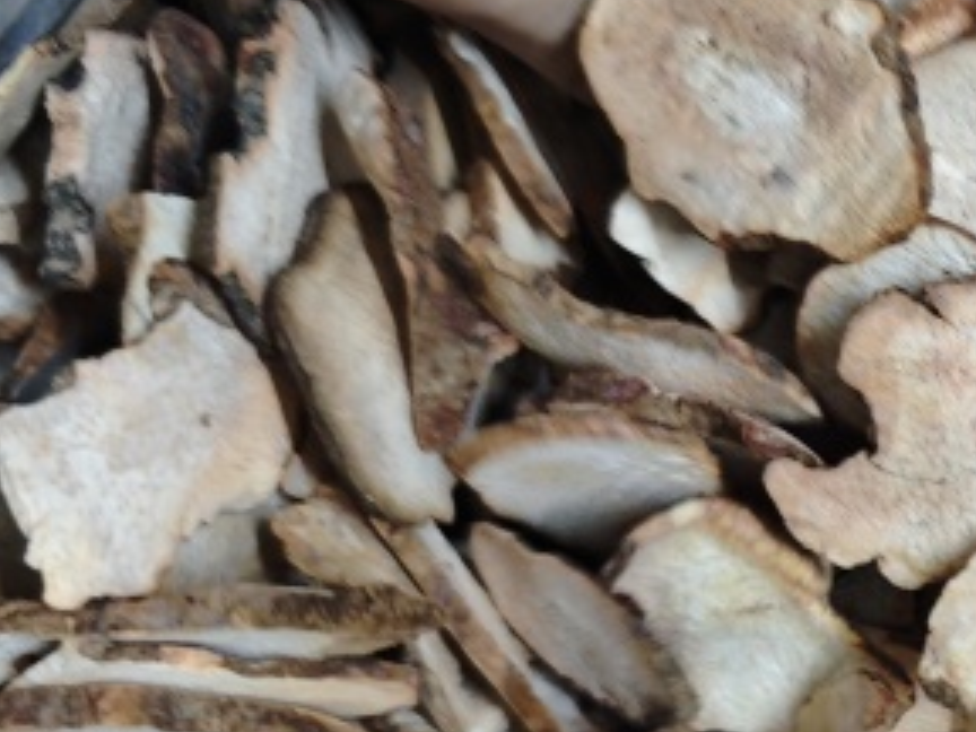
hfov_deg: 26.1
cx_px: 1244
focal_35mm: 64
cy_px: 583
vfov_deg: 22.6
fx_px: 1804
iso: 640
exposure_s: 1/33.3
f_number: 1.42
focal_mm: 6.68
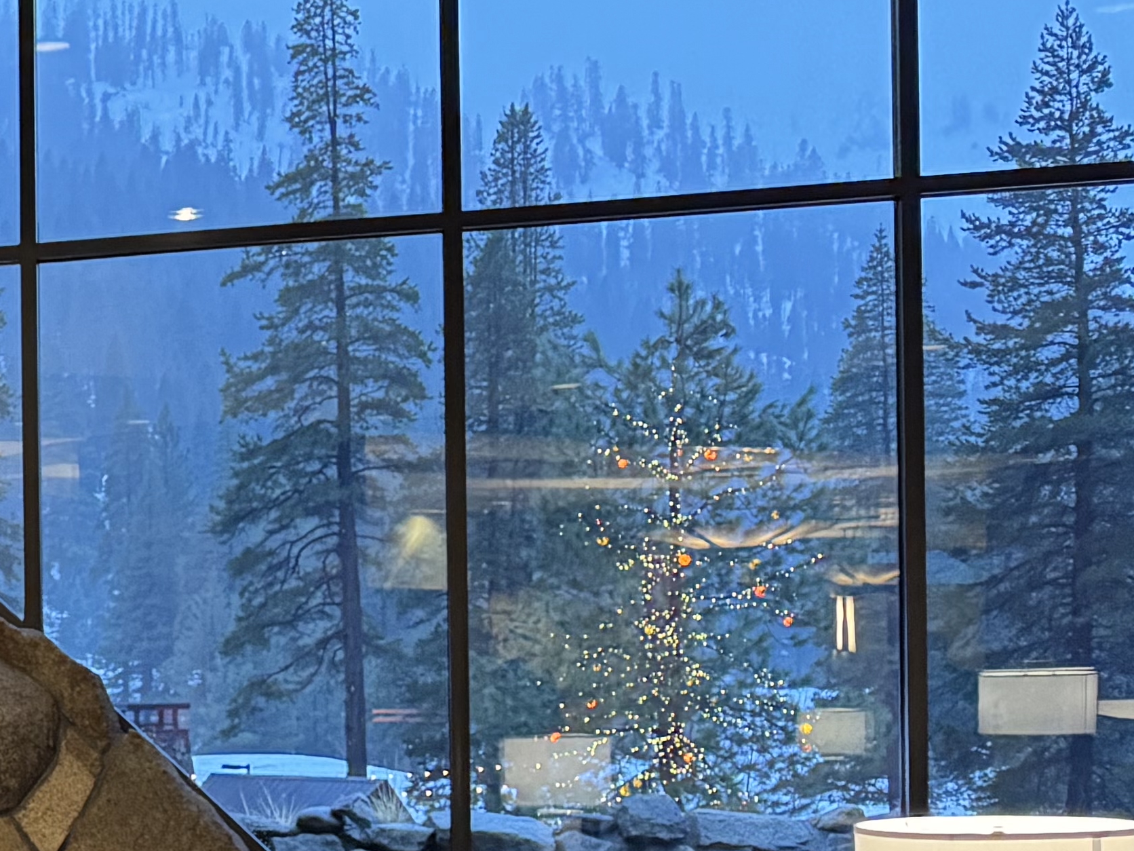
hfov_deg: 19.5
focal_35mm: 82
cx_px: -745
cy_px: 724
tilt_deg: -2.0
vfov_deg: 17.8
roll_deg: +0.1
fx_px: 2686
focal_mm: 6.76
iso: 640
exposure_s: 1/40
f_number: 1.78
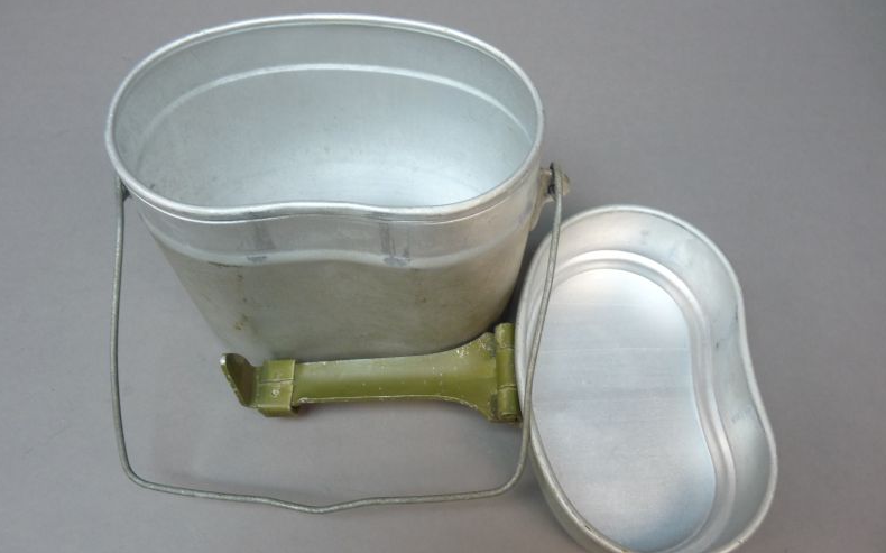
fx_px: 700
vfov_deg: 43.0
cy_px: 316
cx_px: 442
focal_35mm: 29
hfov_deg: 64.7
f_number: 2.8
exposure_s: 1/30
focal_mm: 4.8
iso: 125
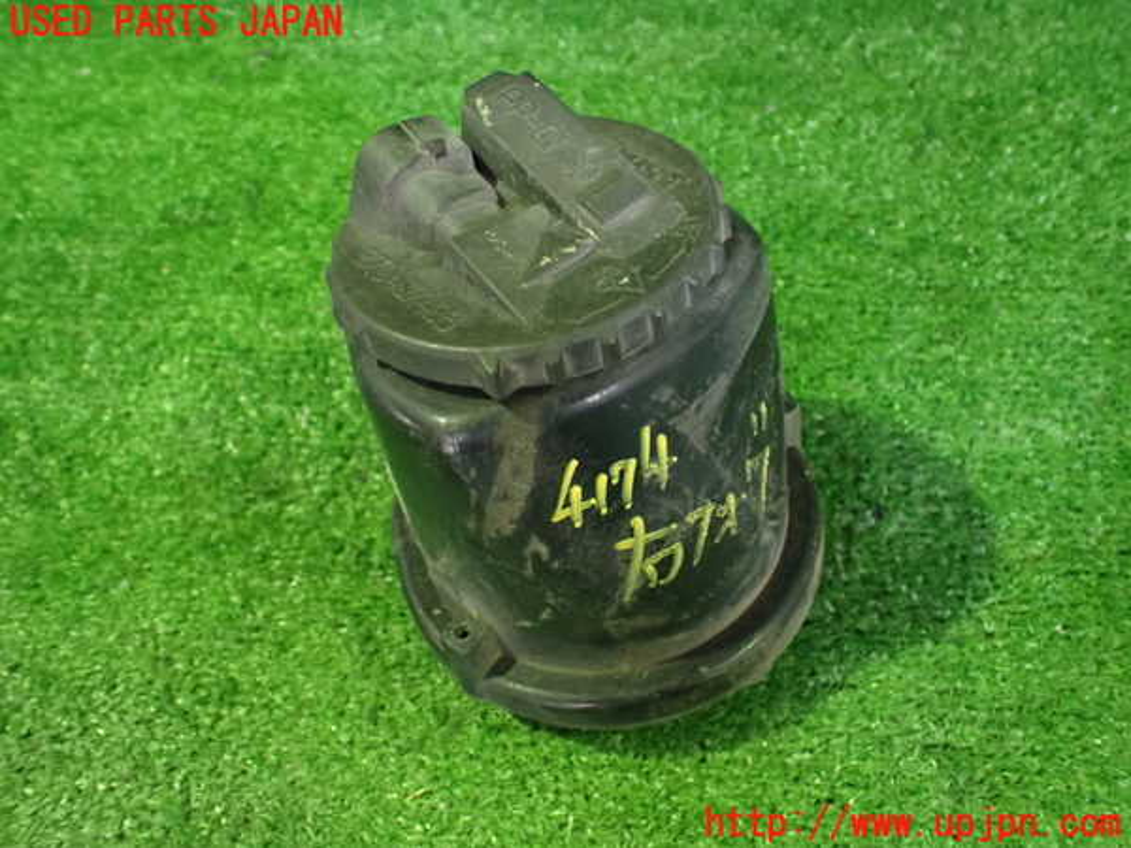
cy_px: 424
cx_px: 566
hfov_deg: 60.0
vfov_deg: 46.8
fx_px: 980
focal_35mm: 30
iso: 1250
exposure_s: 1/30
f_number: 2.3
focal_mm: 5.4
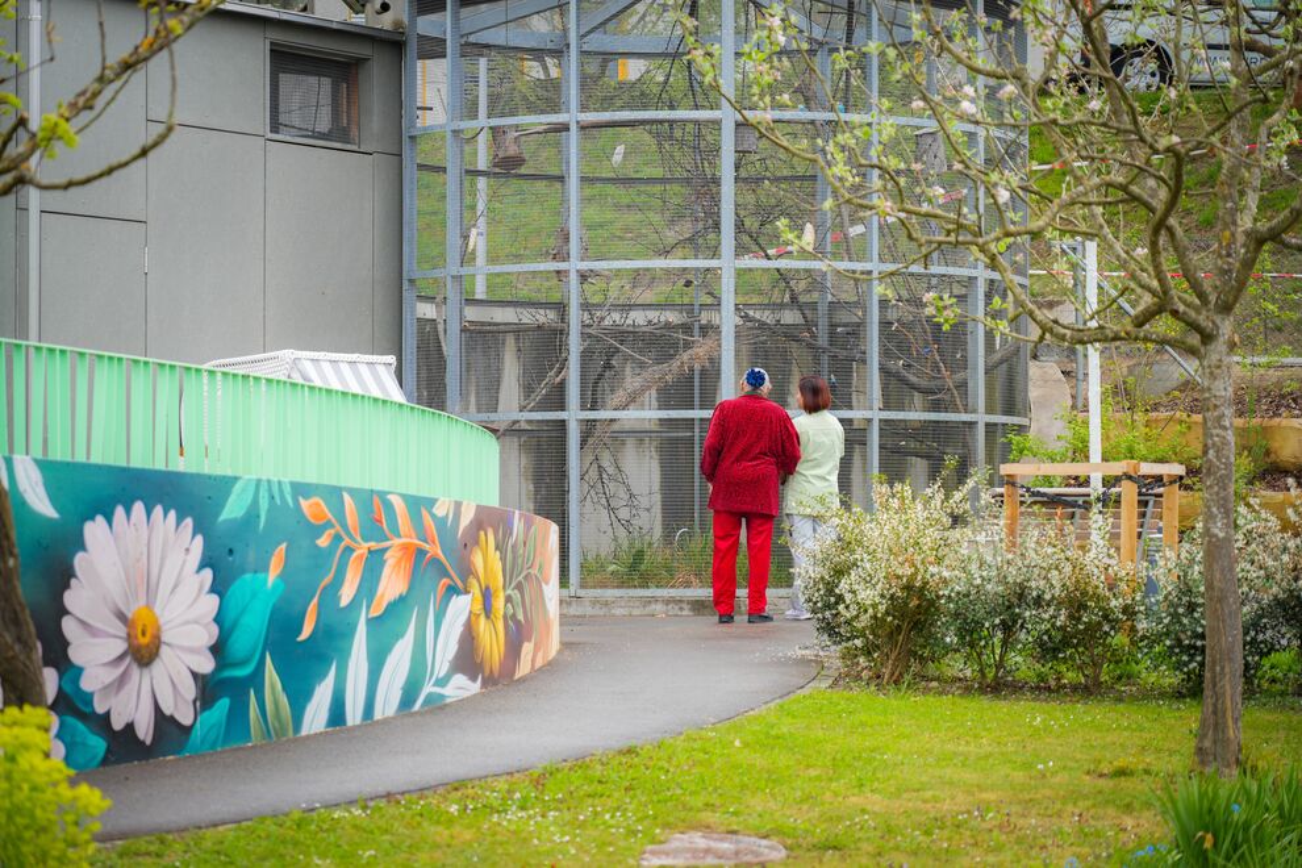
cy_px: 434
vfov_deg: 13.0
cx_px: 651
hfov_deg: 19.5
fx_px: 3797
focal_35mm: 105
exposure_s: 1/400
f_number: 4
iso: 160
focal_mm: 105
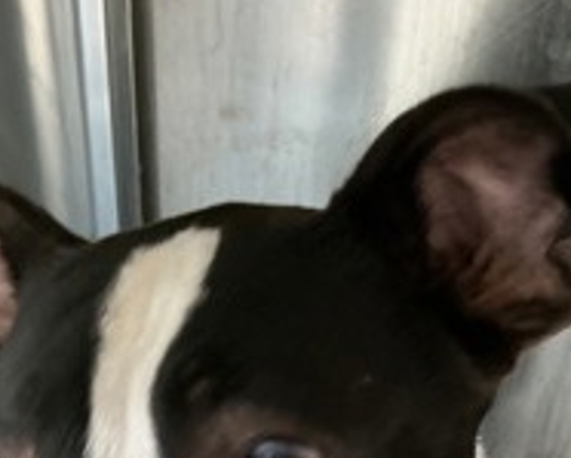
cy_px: 559
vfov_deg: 22.0
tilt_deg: -43.9
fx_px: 1082
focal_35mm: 64
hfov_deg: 29.6
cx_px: 305
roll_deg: -4.5
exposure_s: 1/60
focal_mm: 3
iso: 125
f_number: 1.8
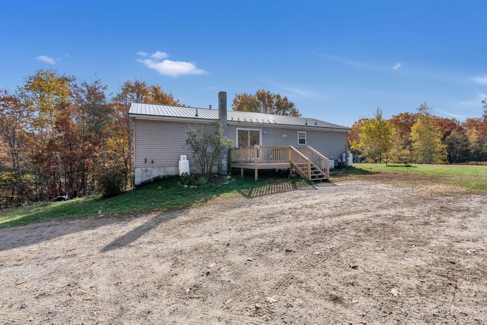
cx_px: 244
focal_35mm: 16
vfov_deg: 73.8
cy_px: 162
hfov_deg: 96.7
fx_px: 216
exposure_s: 1/1000
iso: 800
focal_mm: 16
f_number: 8
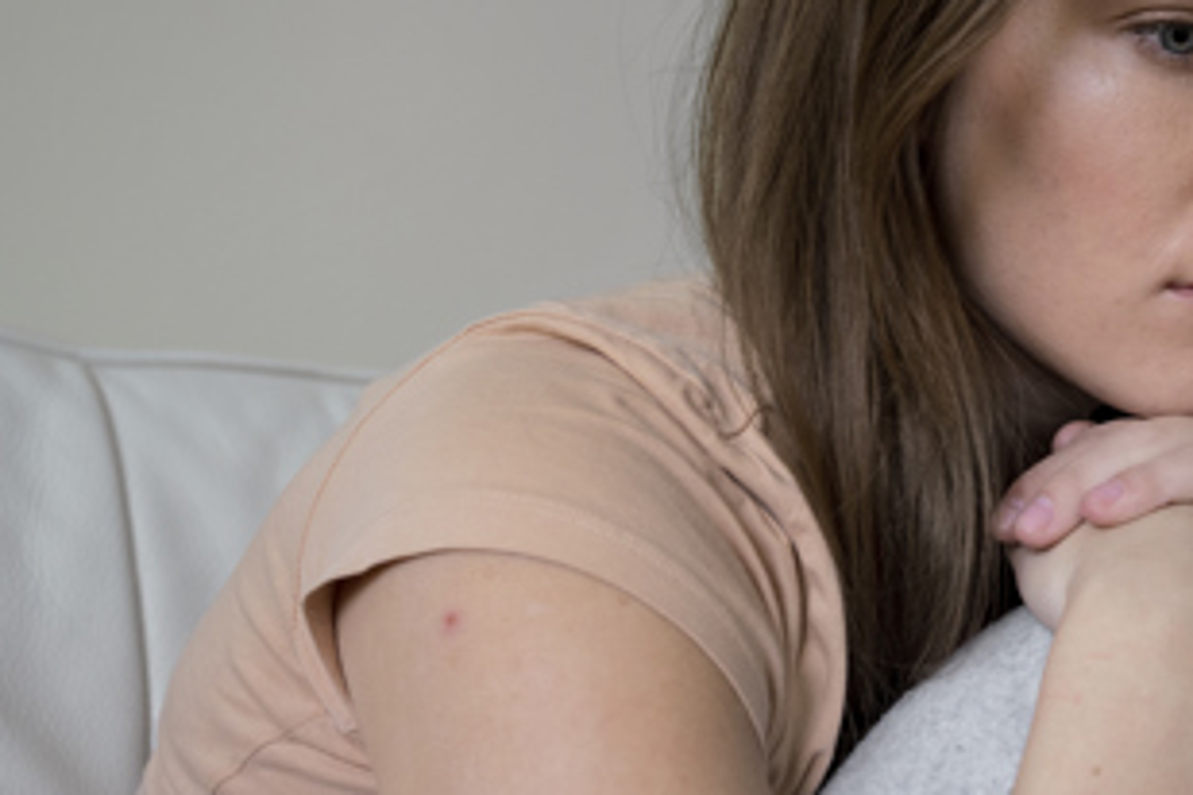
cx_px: 1274
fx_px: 2883
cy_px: 361
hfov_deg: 22.2
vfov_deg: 15.7
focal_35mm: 87
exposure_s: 1/80
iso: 1000
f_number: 3.5
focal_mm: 39
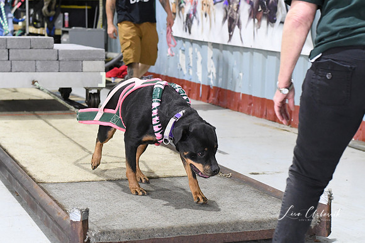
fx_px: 761
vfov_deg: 18.2
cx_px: 182
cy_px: 122
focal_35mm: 75
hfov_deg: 27.0
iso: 5000
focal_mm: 50
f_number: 4.5
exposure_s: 1/320
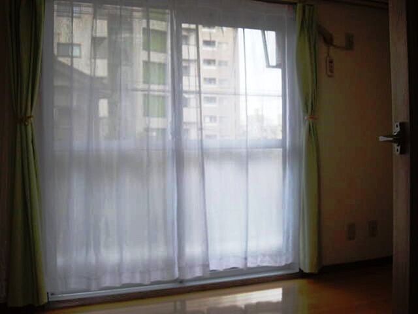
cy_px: 157
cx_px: 209
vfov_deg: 37.7
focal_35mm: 38
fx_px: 459
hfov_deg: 49.0
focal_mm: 7.9
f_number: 2.8
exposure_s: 1/60
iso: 200
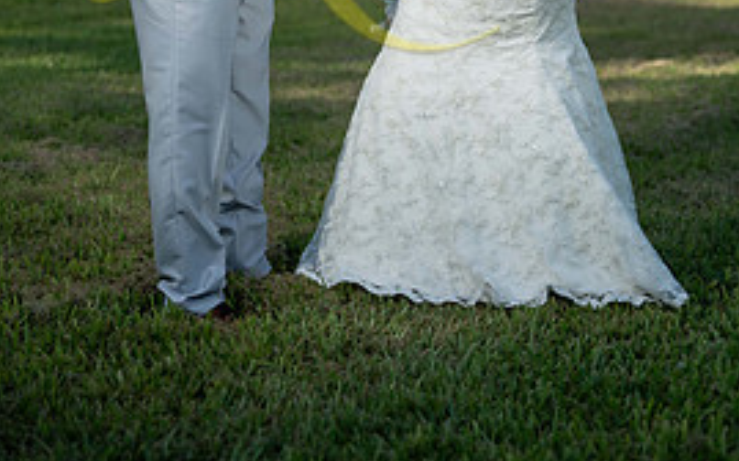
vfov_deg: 13.6
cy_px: -148
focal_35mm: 92
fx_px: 1853
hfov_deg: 22.6
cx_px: 385
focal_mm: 54
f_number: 2.5
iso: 250
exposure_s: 1/2500
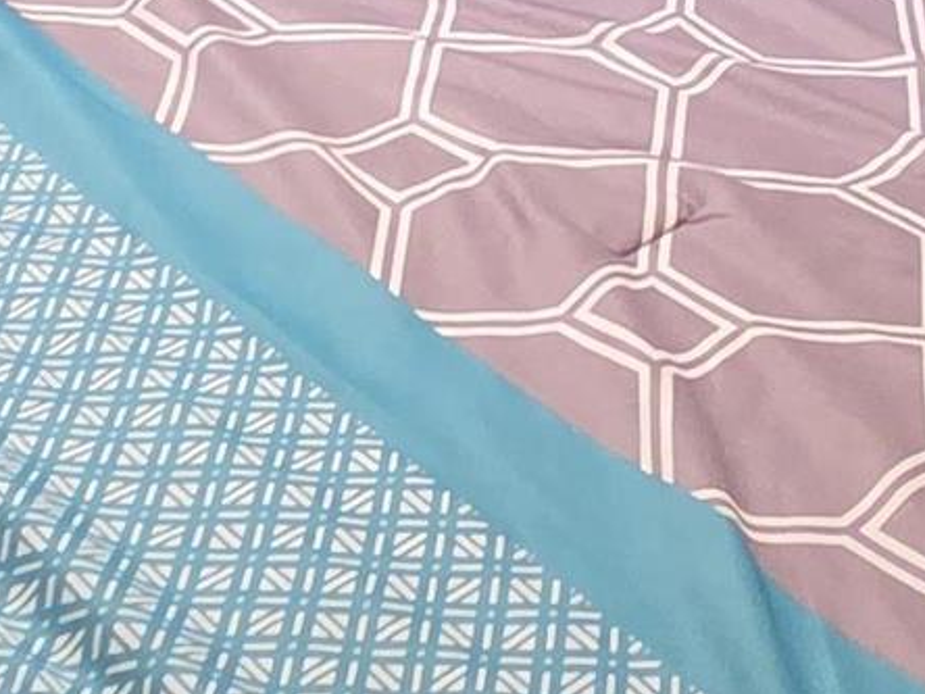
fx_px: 2405
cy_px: -663
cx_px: 608
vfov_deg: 14.0
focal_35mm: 90
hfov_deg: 21.7
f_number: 2.2
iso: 1000
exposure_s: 1/60
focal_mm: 2.2
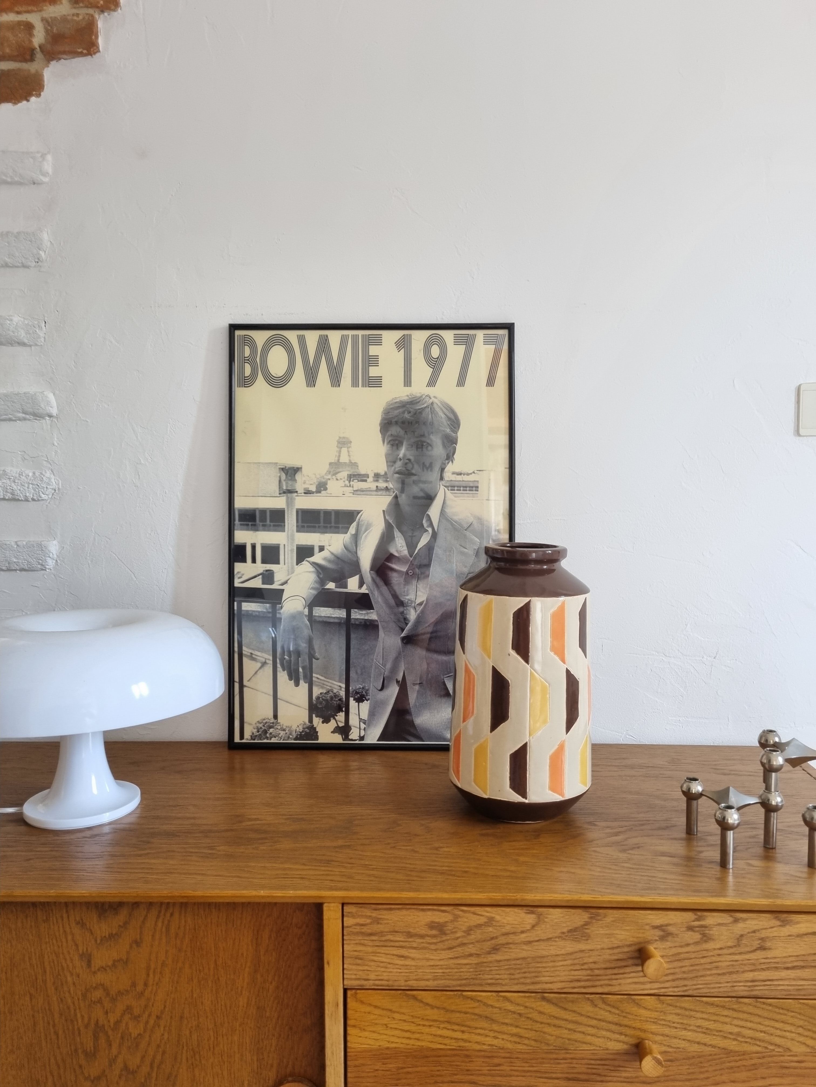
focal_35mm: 26
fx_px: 817
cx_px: 408
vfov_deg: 67.3
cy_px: 544
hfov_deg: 53.1
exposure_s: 1/50
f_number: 1.8
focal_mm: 5.4
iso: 200
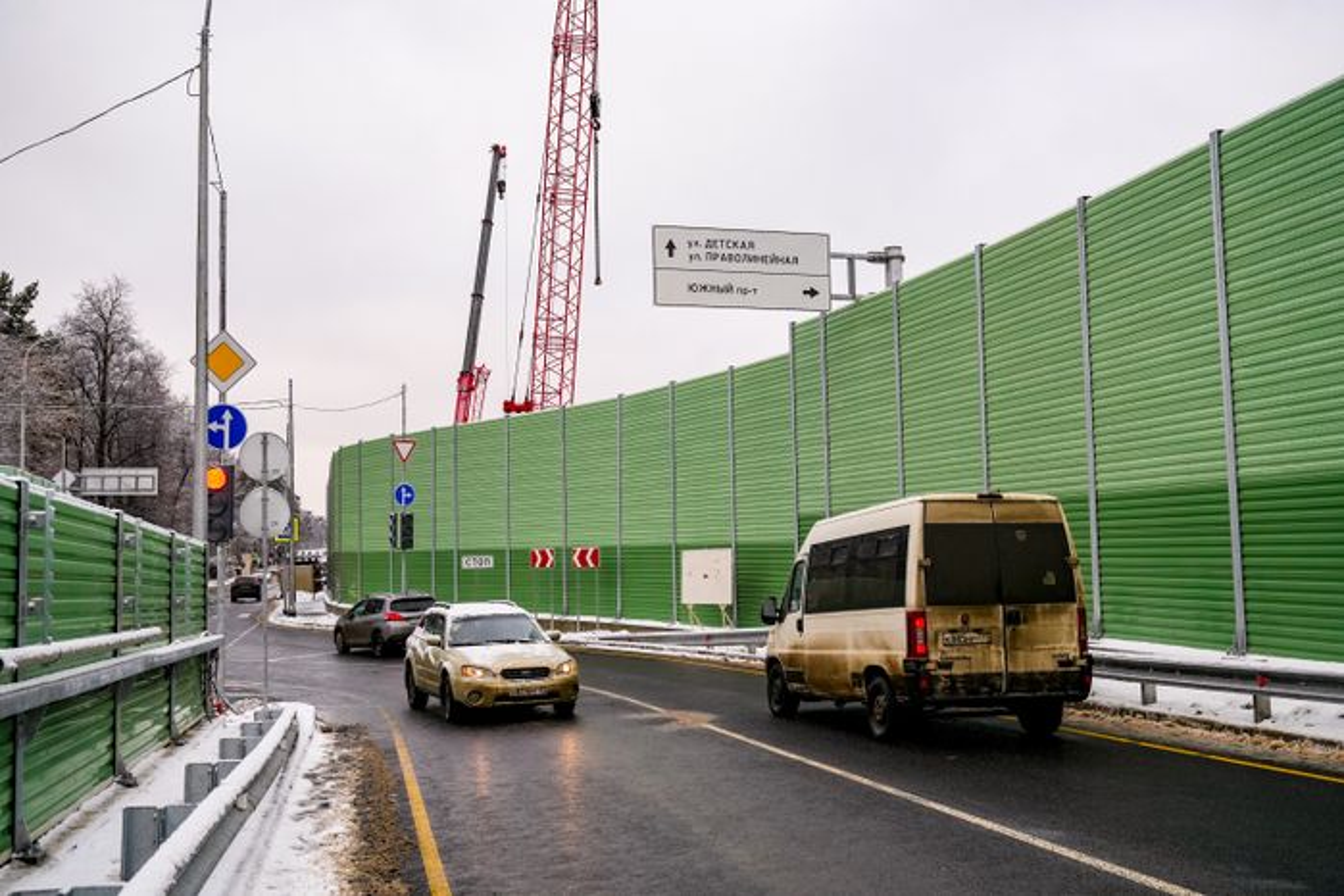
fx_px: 1307
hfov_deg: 54.4
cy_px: 448
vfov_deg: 37.9
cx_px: 672
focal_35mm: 35
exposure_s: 1/800
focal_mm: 35
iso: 1250
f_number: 5
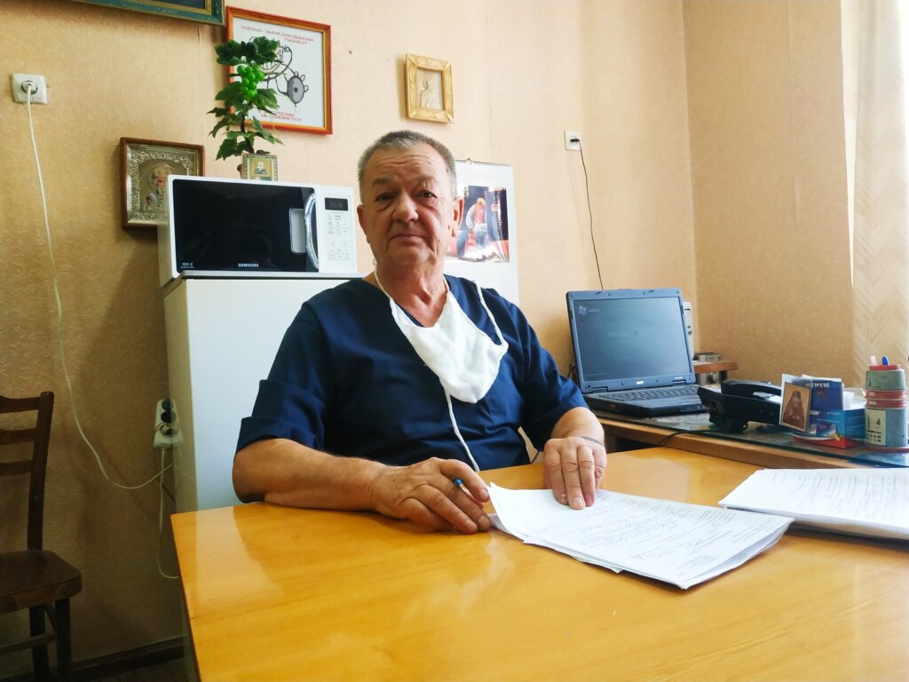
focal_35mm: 24
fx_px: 630
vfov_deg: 56.8
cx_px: 454
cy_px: 341
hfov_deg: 71.6
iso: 250
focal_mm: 3.94
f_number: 1.9
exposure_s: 1/25
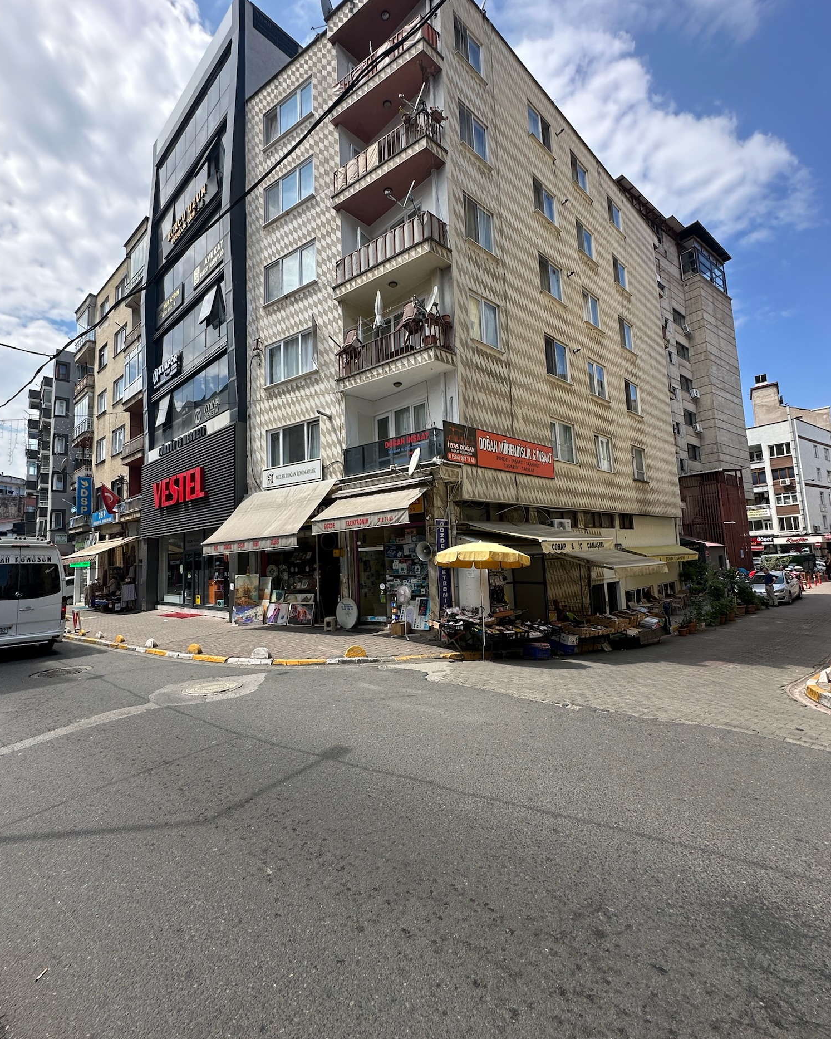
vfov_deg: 96.8
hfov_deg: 84.0
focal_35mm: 15
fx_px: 461
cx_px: 404
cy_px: 507
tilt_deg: +6.5
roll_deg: +1.4
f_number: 2.2
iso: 40
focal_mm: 2.22
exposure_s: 1/888
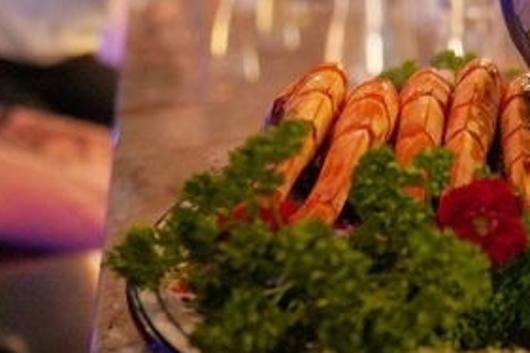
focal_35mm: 74
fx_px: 1089
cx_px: 636
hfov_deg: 24.7
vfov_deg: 17.8
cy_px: -29
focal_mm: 26
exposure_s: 1/15
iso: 2500
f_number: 4
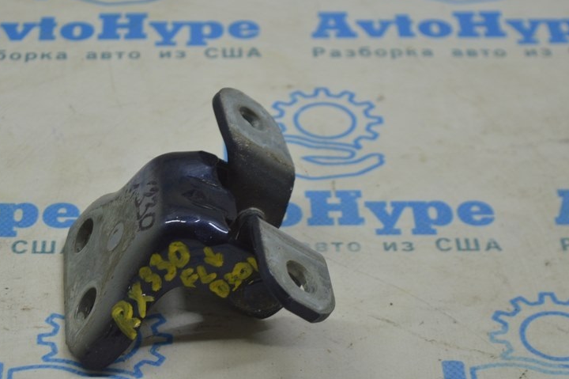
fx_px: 1753
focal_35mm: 111
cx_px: 165
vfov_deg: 12.3
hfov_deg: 18.4
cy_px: 187
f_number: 5.6
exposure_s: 1/50
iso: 400
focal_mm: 52
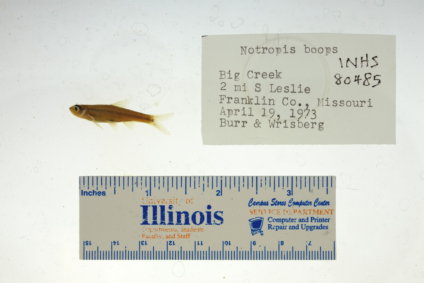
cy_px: 142
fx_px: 707
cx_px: 212
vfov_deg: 22.6
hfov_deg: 33.4
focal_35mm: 60
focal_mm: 60
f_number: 10
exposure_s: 1/200
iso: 100
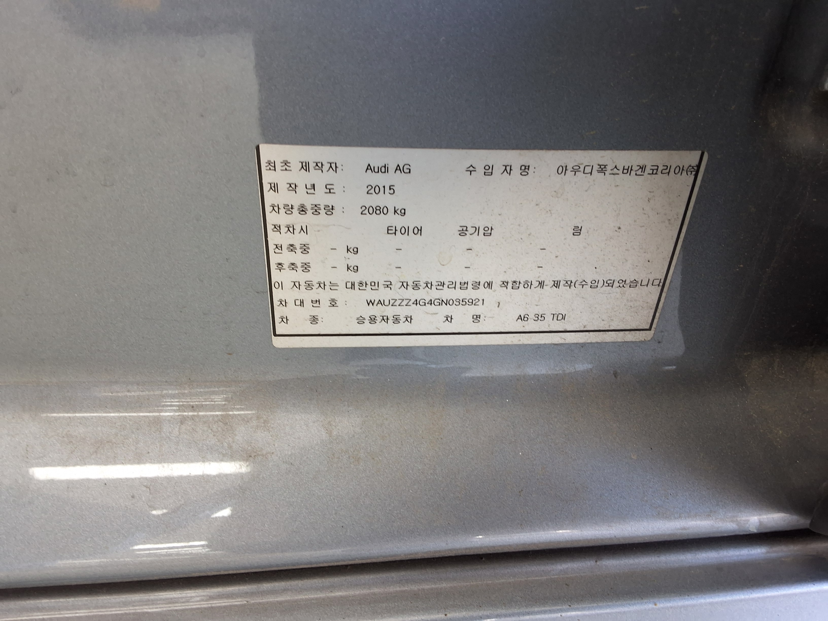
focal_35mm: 28
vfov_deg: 49.7
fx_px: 670
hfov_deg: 63.4
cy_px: 310
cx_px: 414
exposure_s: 1/40
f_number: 1.9
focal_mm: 2.91
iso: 80
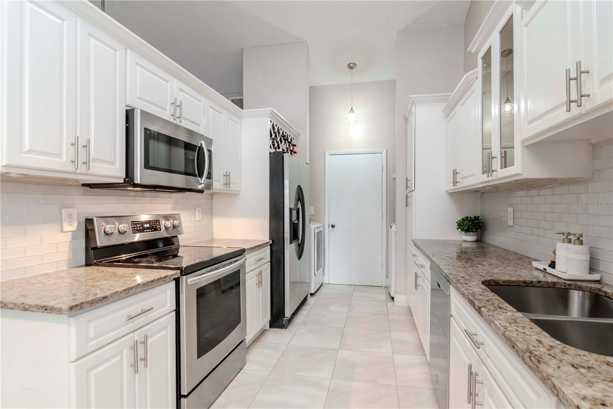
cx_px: 306
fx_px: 281
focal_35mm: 16
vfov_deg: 72.0
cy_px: 204
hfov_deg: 95.0
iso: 800
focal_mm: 11
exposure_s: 1/20
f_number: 7.1
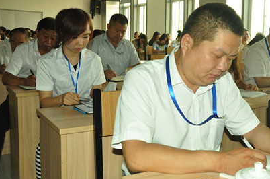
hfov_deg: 42.1
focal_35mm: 47
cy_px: 78
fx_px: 349
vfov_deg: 28.7
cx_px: 160
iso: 2500
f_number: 7.1
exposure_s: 1/200
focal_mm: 25
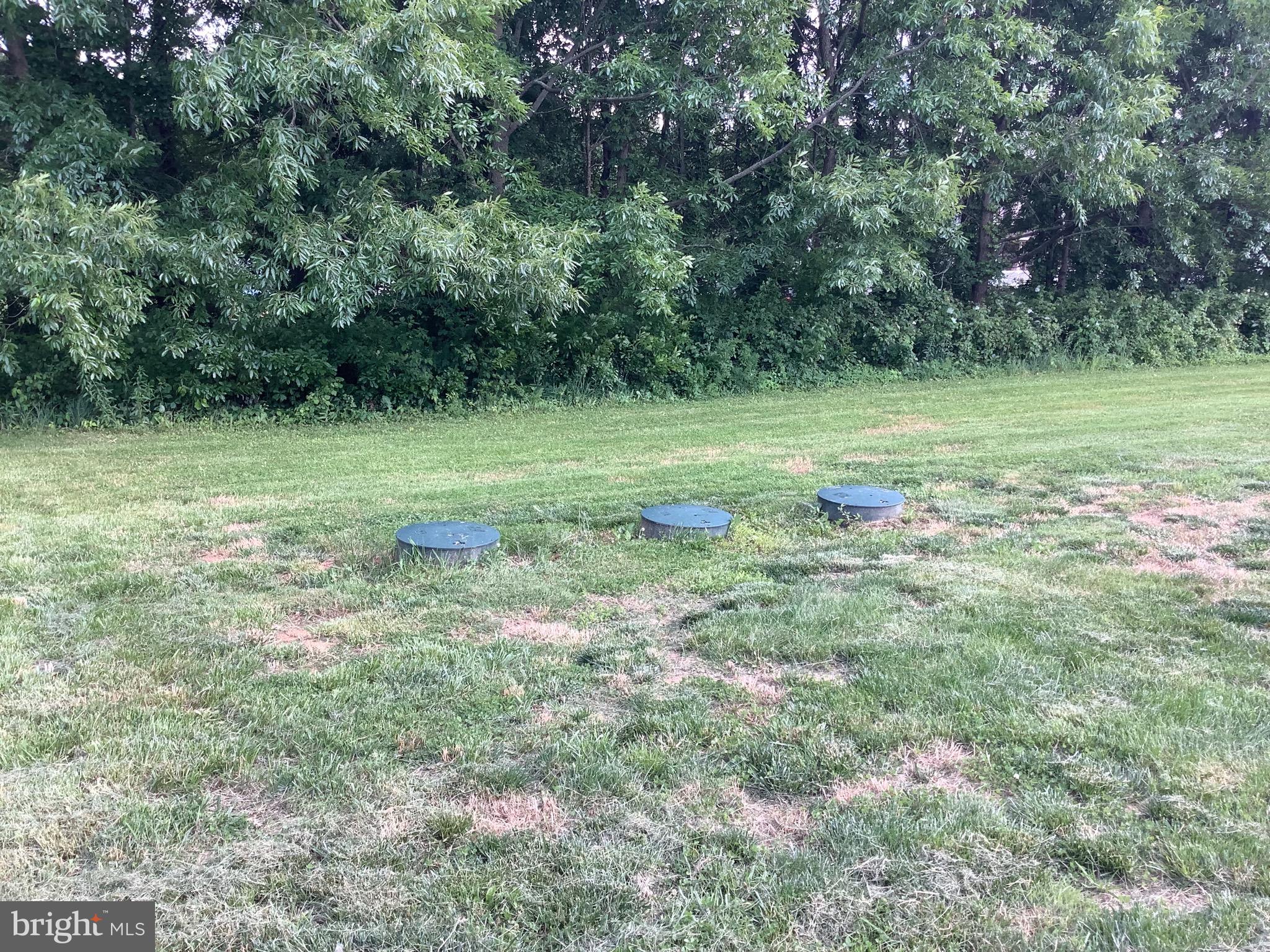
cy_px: 476
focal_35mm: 31
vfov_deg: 45.4
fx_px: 1137
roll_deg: -2.3
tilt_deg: -13.3
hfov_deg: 58.4
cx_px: 635
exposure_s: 1/120
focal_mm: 3.3
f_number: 2.4
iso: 25
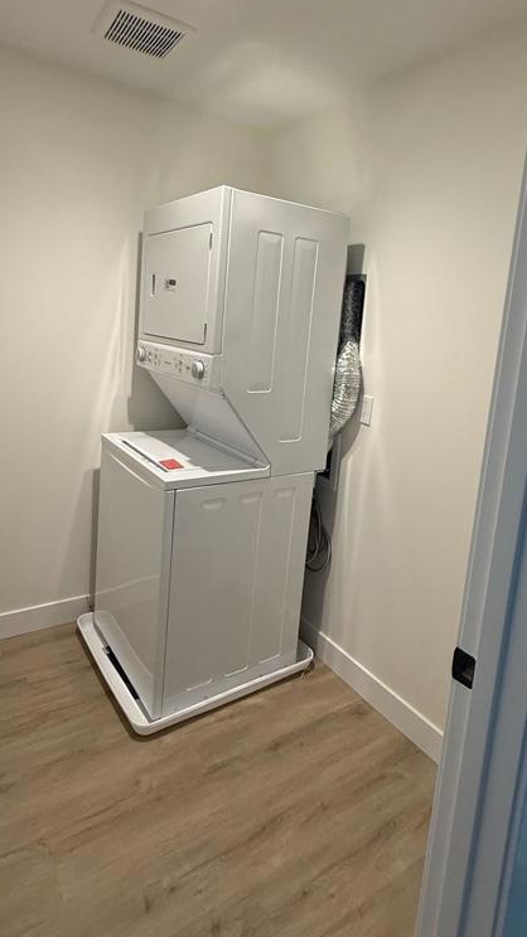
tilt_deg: -8.3
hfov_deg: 53.5
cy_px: 392
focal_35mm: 21
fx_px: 522
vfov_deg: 83.2
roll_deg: -6.3
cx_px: 251
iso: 250
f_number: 2.2
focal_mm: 2.22
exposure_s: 1/120
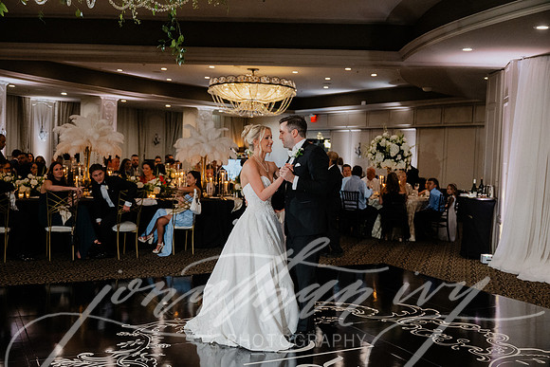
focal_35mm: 39
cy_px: 184
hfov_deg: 49.5
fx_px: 596
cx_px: 275
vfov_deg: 34.2
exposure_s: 1/160
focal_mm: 39
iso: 2500
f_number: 2.8
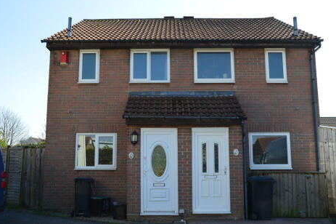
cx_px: 165
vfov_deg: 35.9
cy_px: 111
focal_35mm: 37
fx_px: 345
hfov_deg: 51.9
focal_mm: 24
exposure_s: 1/320
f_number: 10
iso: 400
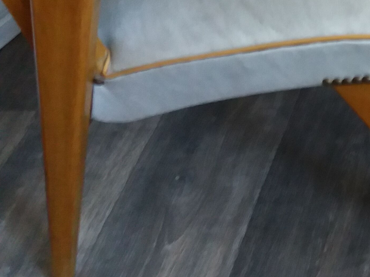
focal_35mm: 83
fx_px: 887
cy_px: -8
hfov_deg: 20.4
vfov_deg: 17.3
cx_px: 547
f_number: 1.9
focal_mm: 3.7
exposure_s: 1/17
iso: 160
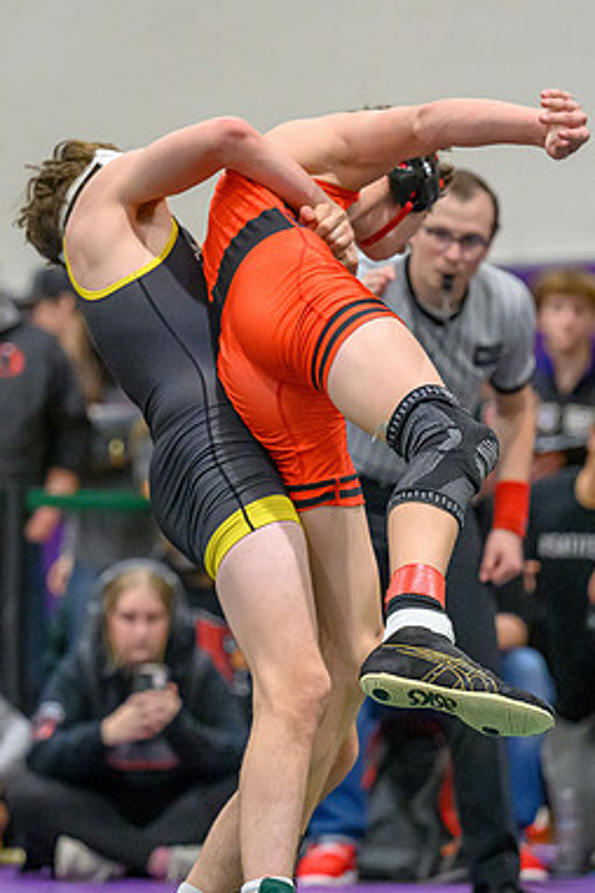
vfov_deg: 8.4
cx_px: 238
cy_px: 519
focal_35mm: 246
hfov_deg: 5.6
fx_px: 6098
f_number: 2.8
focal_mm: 135
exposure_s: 1/800
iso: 10000
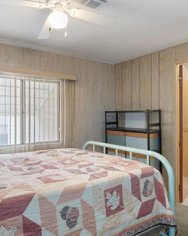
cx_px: 75
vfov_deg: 62.7
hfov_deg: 51.7
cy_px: 118
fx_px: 193
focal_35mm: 28
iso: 320
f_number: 8
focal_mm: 13
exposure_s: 1
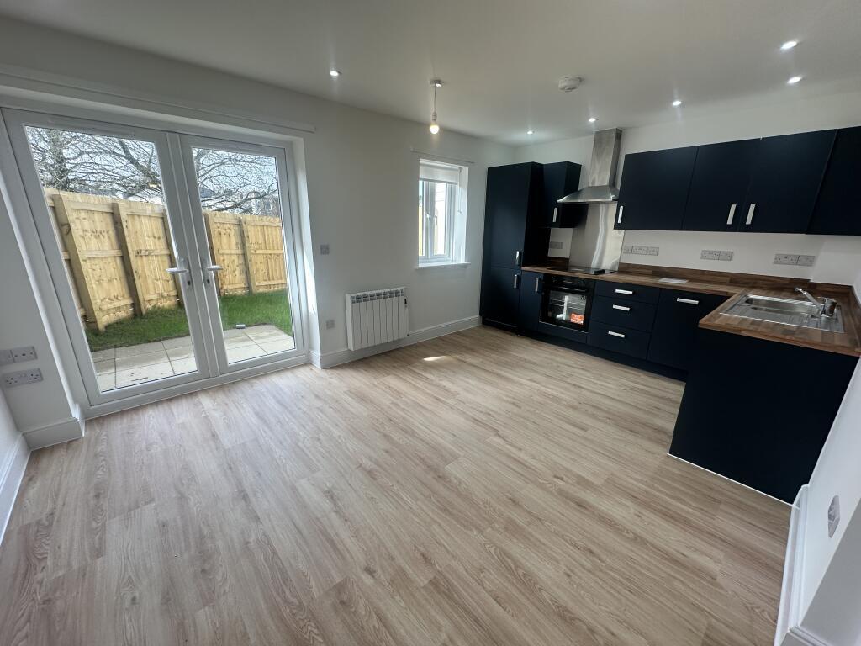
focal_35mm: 14
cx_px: 430
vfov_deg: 85.7
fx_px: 348
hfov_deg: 102.1
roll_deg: -1.3
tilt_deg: -17.4
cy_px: 323
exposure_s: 1/140
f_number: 2.2
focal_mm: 2.22
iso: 40
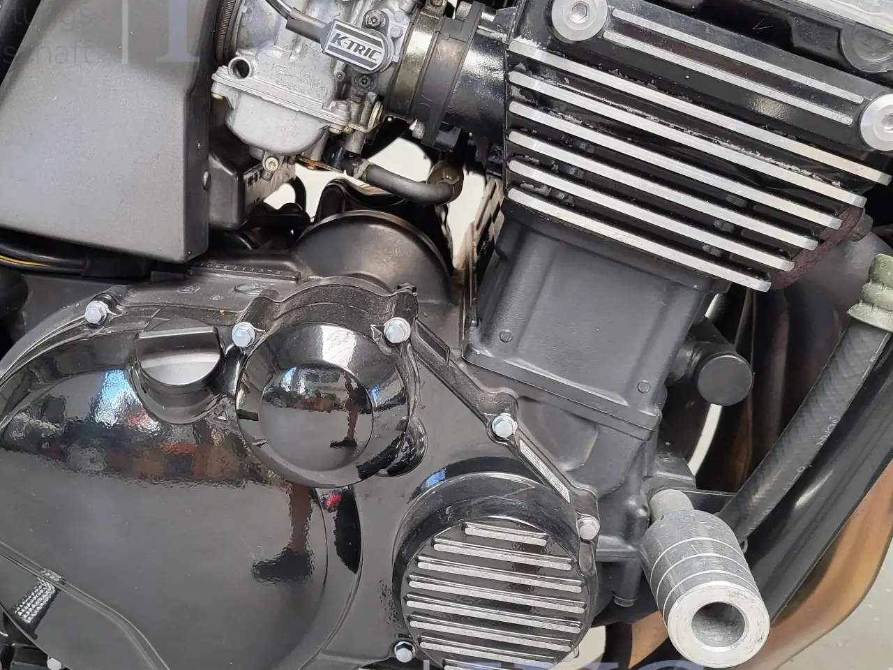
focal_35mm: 39
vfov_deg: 36.8
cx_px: 313
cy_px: 362
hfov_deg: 47.2
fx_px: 1006
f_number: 1.8
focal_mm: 5.4
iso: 200
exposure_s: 1/100
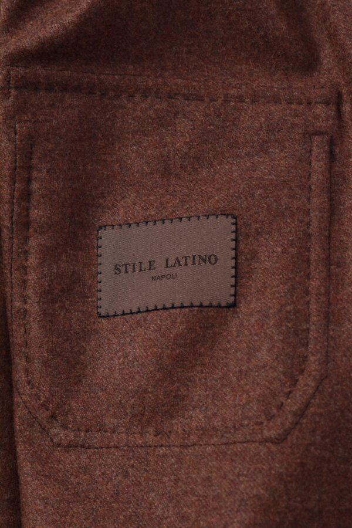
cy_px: 264
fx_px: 1210
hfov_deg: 16.6
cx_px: 176
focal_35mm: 82
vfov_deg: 24.6
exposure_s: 1/125
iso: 100
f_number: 8
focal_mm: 55
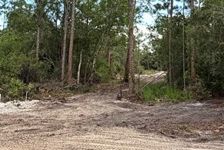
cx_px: 131
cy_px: 8
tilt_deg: +11.1
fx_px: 317
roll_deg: +0.0
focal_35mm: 51
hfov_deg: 38.7
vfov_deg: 25.5
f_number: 2.2
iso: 40
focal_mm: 2.22
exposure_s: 1/717
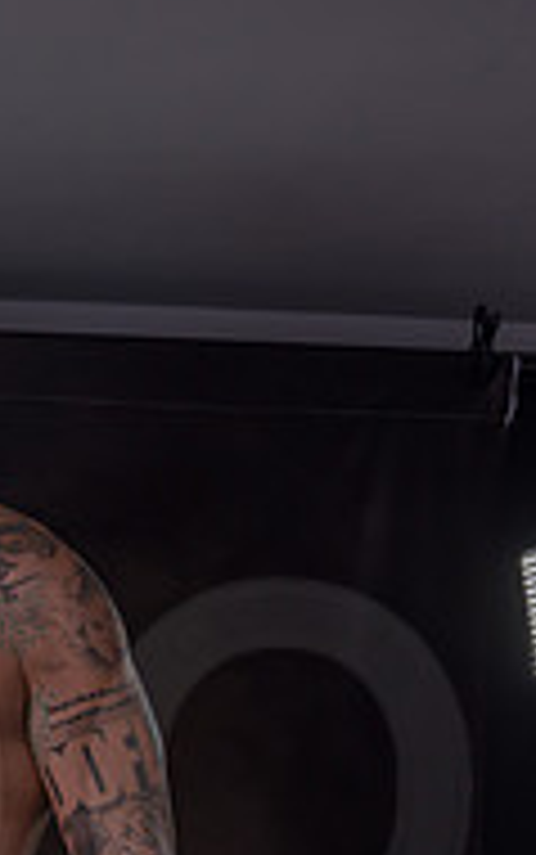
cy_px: 799
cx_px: -225
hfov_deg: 15.1
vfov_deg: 24.6
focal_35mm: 81
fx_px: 1890
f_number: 7.1
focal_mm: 26
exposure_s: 1/200
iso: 100
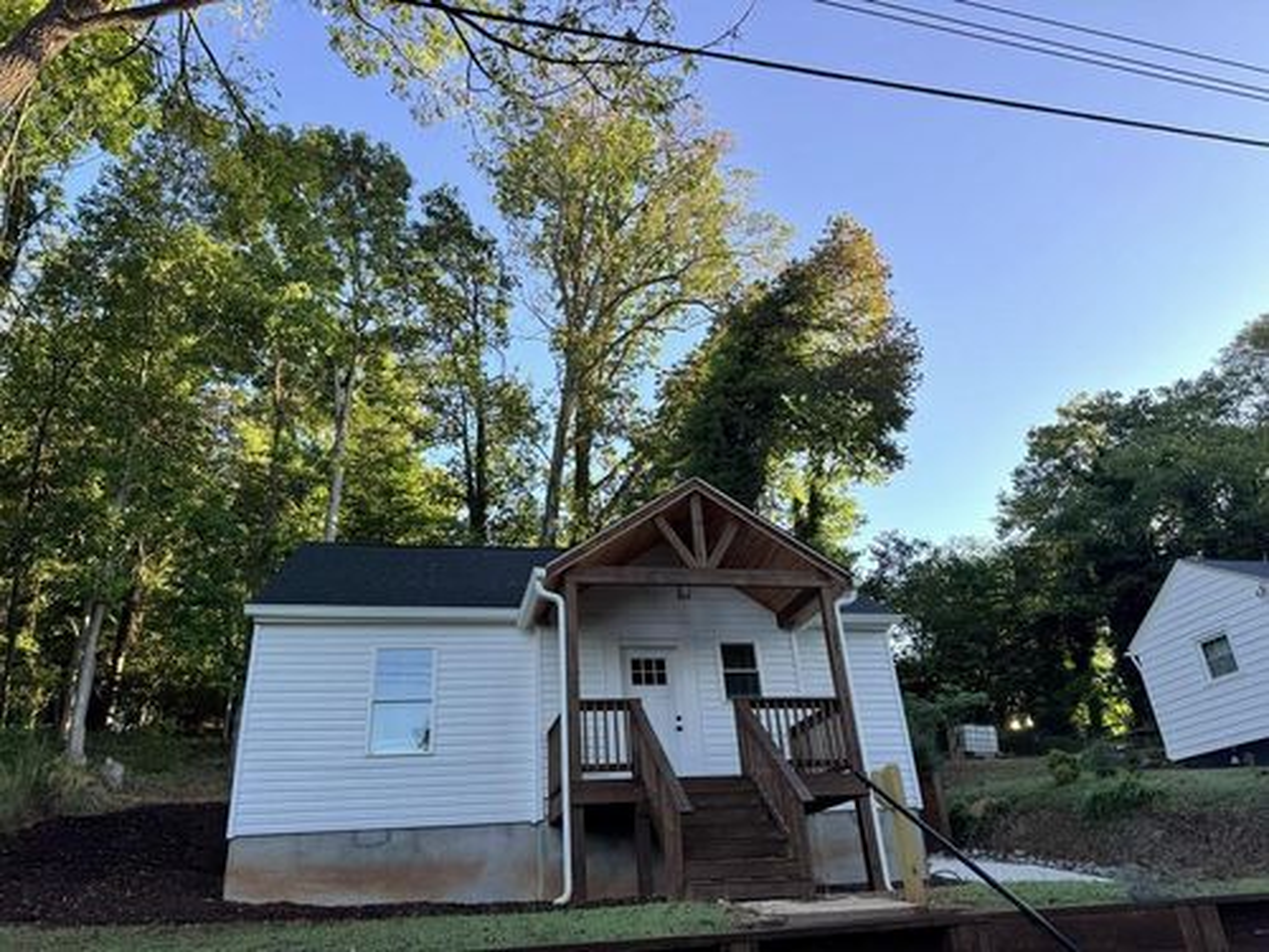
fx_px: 880
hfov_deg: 71.6
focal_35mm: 24
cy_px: 476
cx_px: 634
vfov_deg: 56.8
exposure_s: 1/782
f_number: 1.78
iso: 80
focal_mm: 6.76
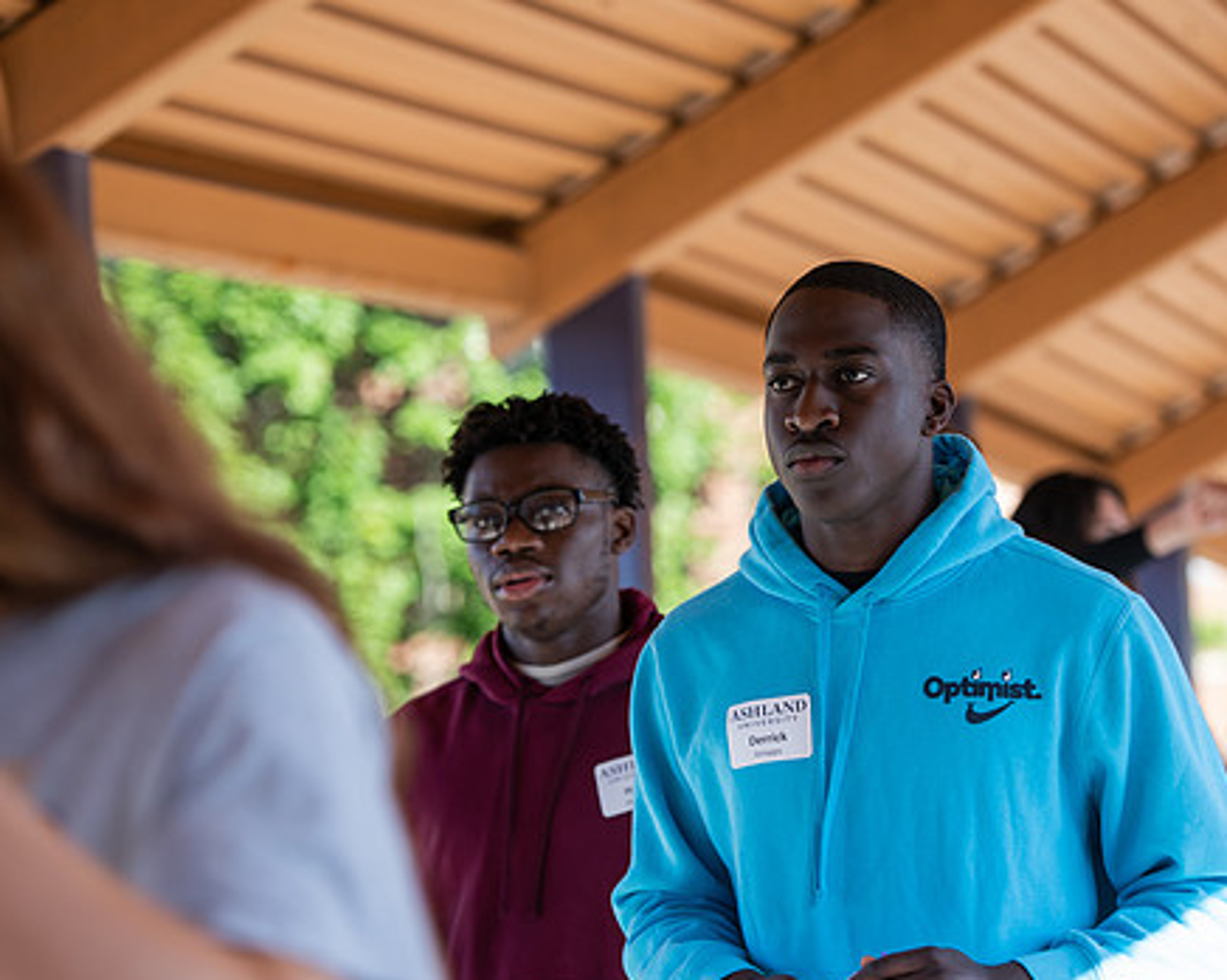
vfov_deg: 12.3
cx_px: 718
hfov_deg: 15.4
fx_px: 4535
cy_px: 522
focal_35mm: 125
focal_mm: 100
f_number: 3.2
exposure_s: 1/250
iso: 100
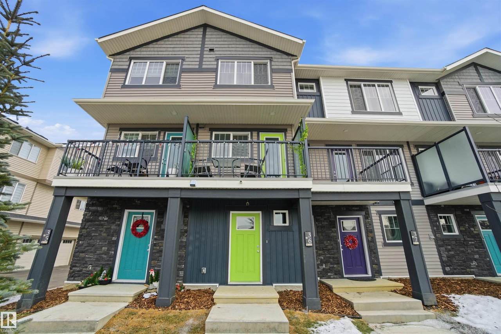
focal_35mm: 15
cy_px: 167
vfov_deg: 77.4
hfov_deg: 100.4
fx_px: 209
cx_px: 250
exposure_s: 1/1250
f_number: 8
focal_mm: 10
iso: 400
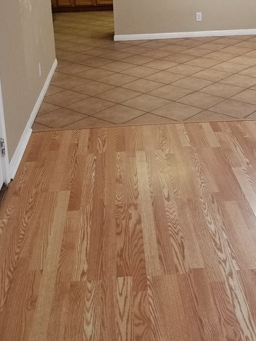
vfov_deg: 36.4
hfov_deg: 29.0
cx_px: 164
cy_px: 49
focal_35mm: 50
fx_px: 493
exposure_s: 1/60
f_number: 1.7
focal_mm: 4.2
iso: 160
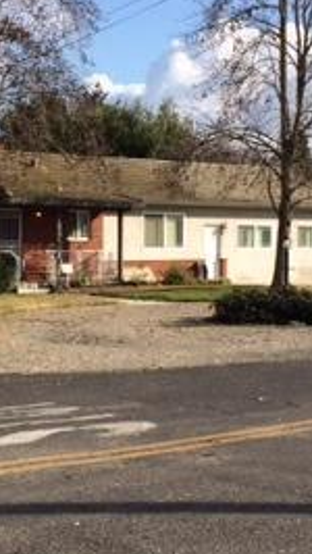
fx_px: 1116
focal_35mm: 76
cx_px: 129
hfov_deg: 15.9
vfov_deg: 27.8
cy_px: 319
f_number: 2.2
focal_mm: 4.15
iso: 32
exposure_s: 1/2053
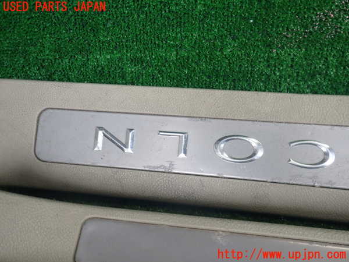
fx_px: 302
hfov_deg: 60.0
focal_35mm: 30
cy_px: 131
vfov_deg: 46.8
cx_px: 174
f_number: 2.3
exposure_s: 1/125
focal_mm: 5.4
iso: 200
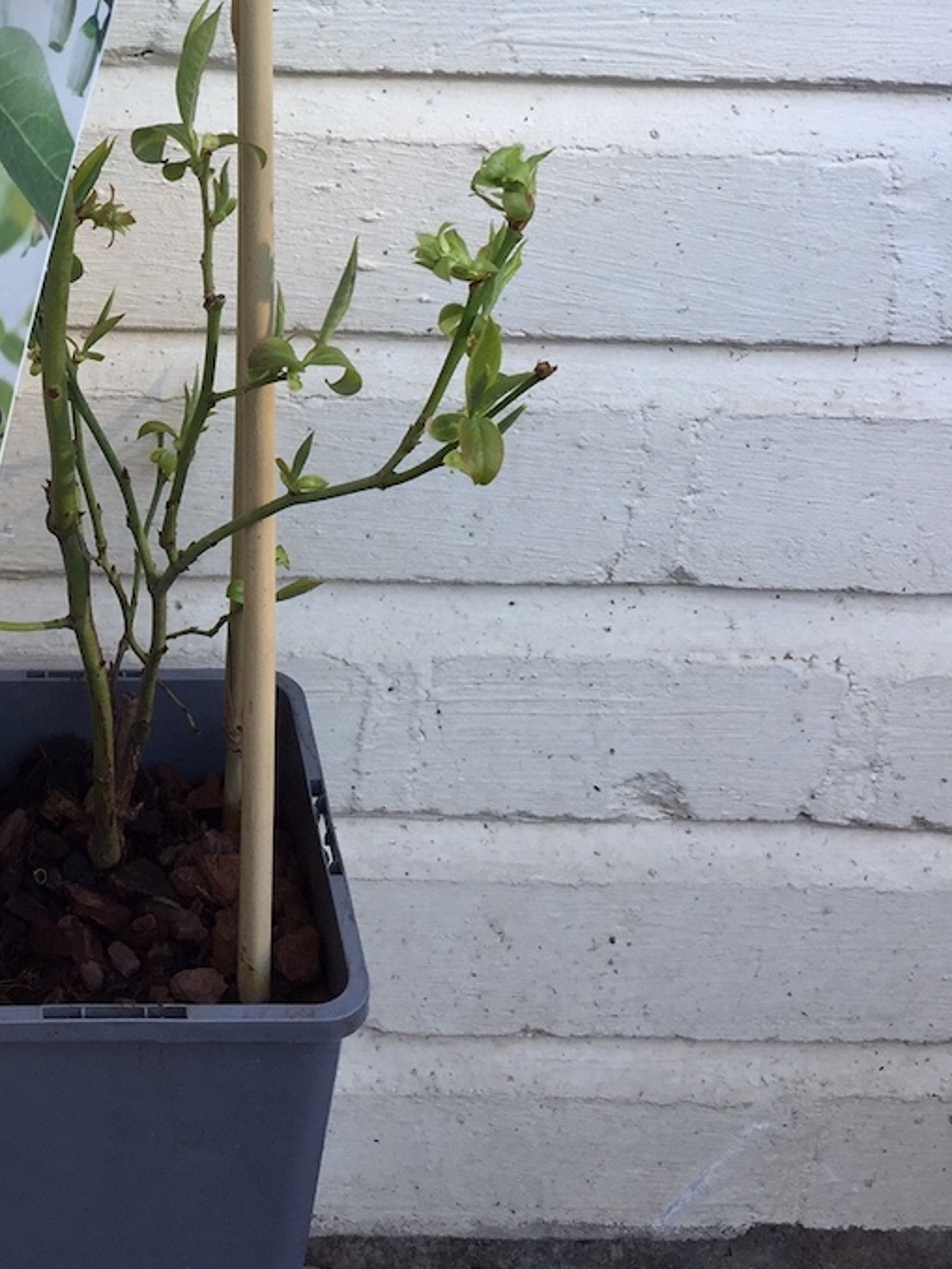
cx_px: 45
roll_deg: -1.9
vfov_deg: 31.8
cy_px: 74
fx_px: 2089
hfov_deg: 24.7
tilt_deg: -18.9
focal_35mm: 57
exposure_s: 1/121
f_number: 2.2
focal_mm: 4.15
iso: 32
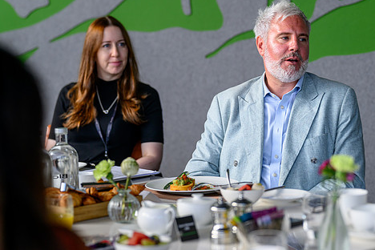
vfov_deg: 13.8
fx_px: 1031
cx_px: 200
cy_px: 100
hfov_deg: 20.6
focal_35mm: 99
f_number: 2.8
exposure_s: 1/400
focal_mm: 79
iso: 250
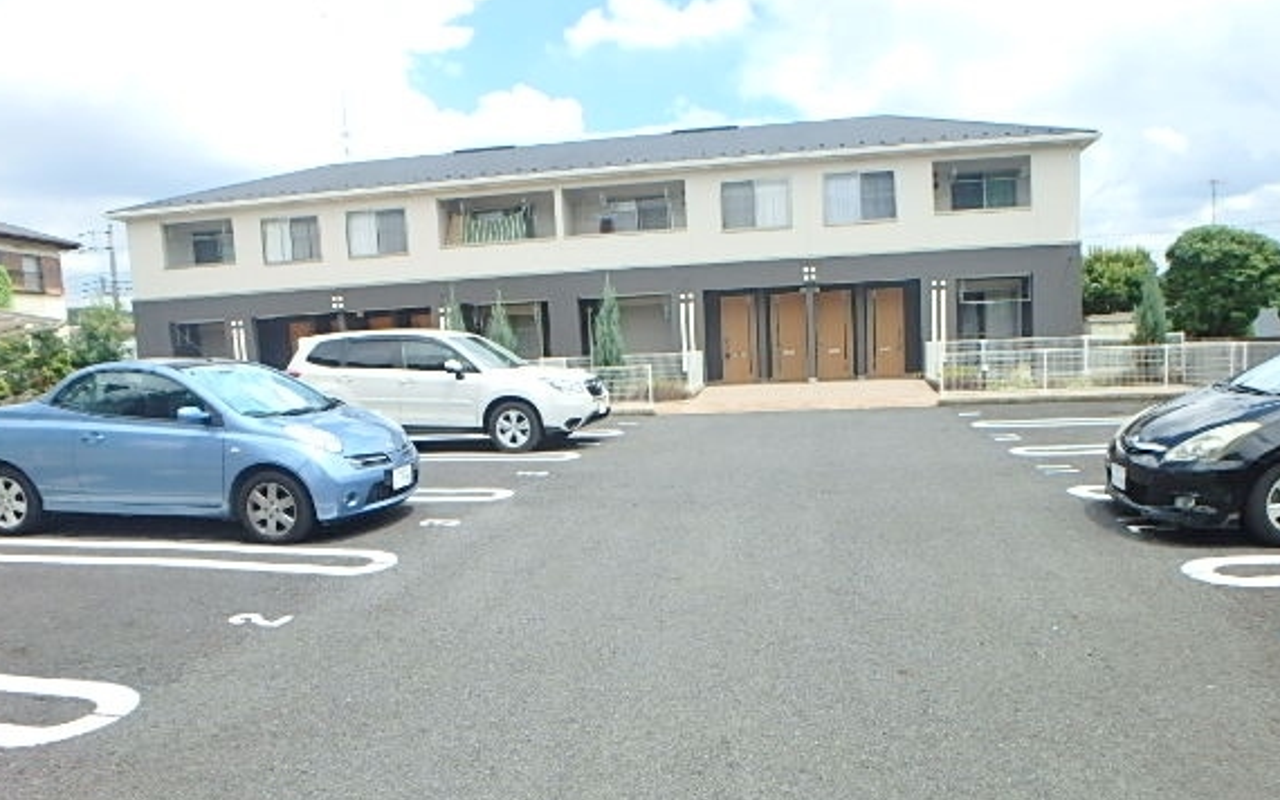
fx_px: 872
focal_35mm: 25
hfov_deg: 72.4
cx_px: 689
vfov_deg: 49.0
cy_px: 467
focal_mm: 3.7
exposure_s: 1/800
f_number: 3.5
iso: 125
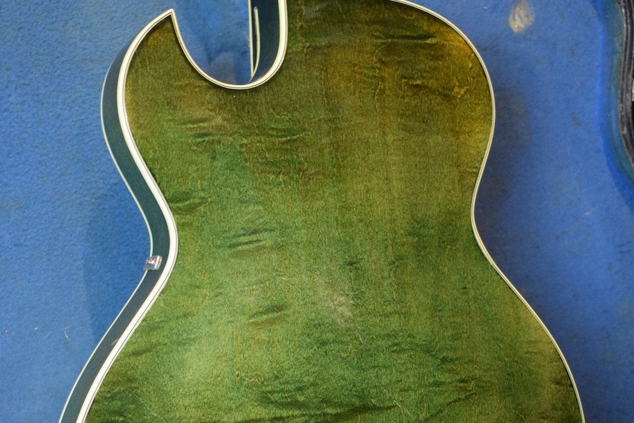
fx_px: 1158
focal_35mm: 66
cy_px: 266
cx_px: 317
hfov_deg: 30.6
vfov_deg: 20.7
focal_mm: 29
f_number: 4.2
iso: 2200
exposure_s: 1/30
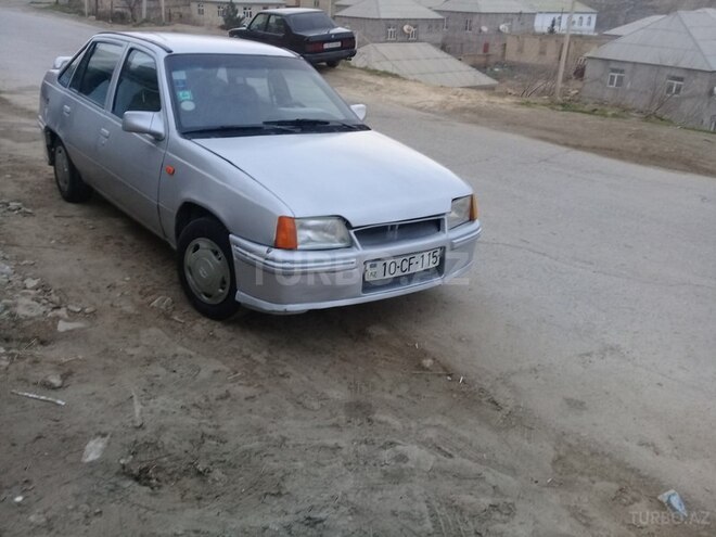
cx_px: 358
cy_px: 268
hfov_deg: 58.4
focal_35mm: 31
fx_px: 641
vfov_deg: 45.4
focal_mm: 3.3
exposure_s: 1/50
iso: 50
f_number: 2.2
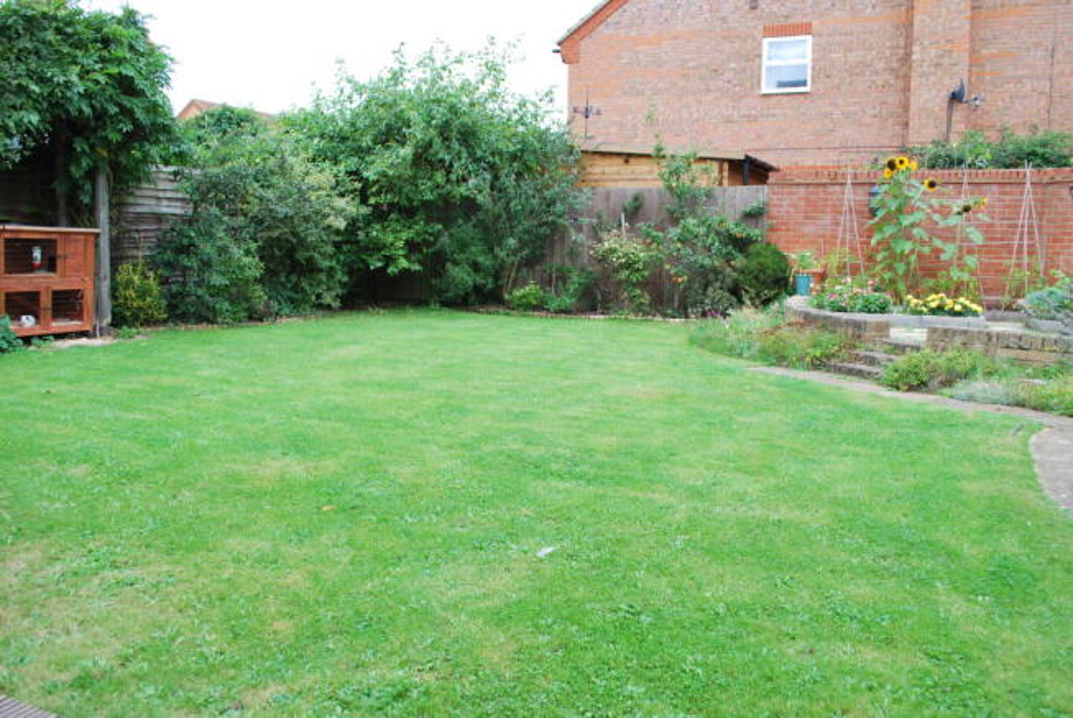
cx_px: 536
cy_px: 359
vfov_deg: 48.0
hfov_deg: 67.3
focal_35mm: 27
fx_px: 806
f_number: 5.6
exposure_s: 1/125
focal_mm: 18
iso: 180
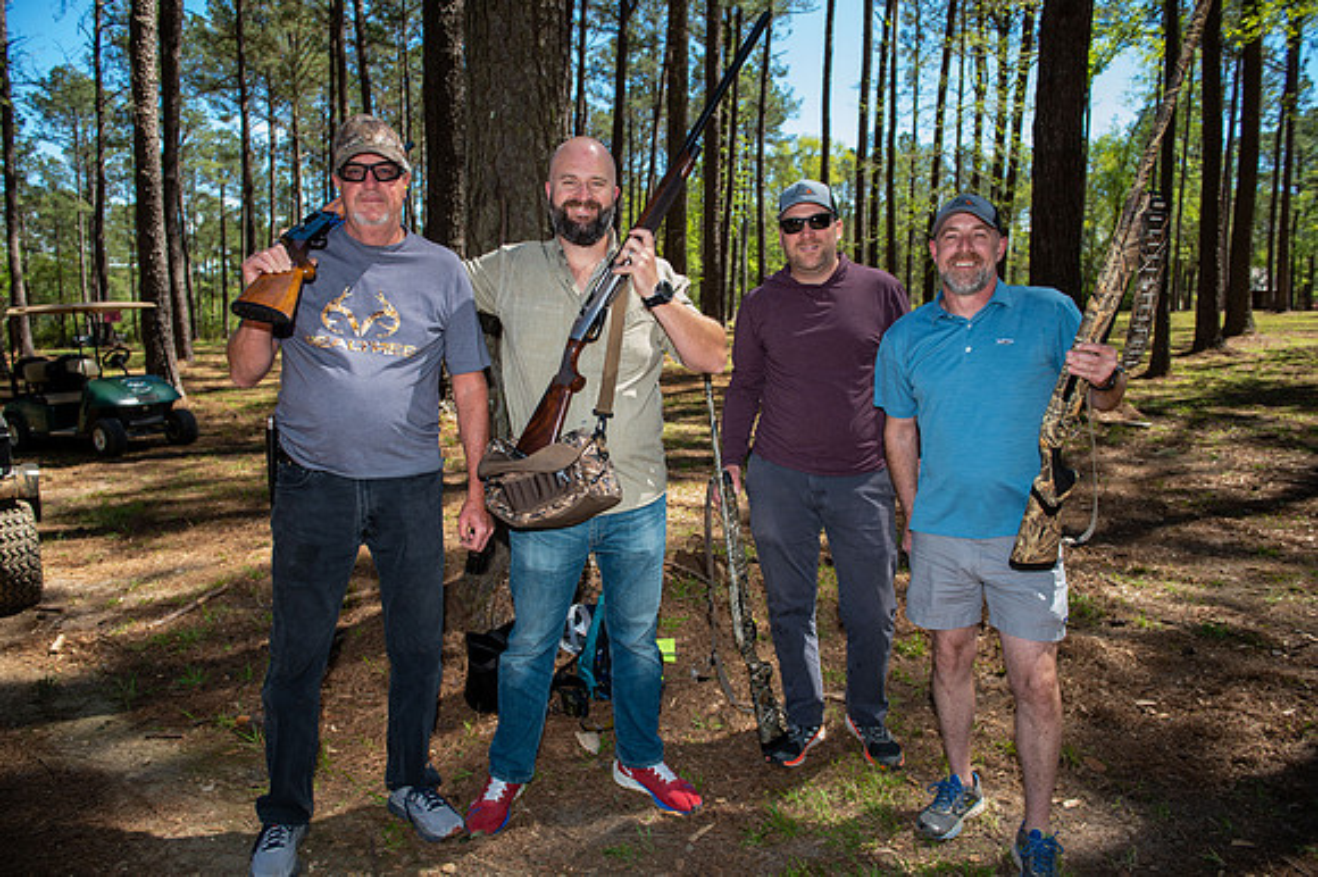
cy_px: 438
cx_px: 659
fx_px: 878
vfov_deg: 53.1
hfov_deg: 73.8
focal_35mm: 24
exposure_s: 1/160
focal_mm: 24
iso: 50
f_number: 4
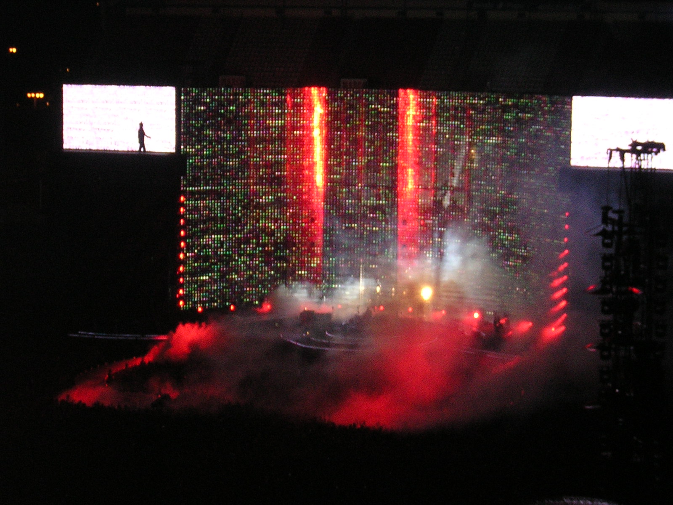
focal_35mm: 104
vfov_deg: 14.2
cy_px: 252
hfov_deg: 18.9
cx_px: 336
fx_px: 2022
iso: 400
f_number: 4.6
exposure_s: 1/60.1
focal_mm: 13.6
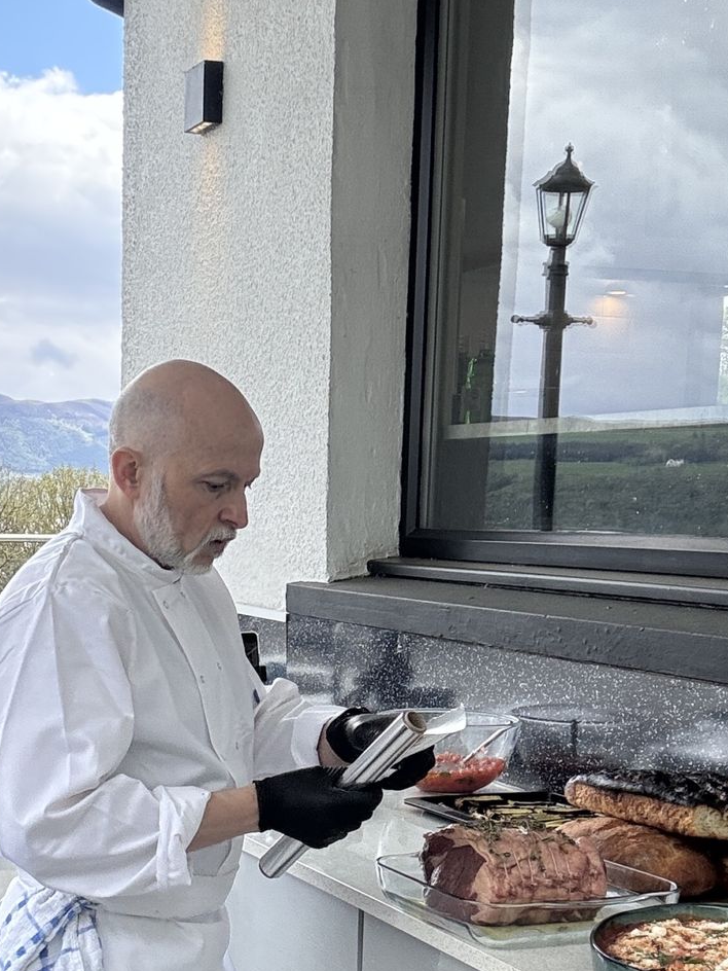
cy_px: 754
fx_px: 1710
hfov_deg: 23.8
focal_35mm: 61
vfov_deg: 31.0
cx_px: 184
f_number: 1.9
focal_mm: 2.69
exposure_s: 1/419
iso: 25
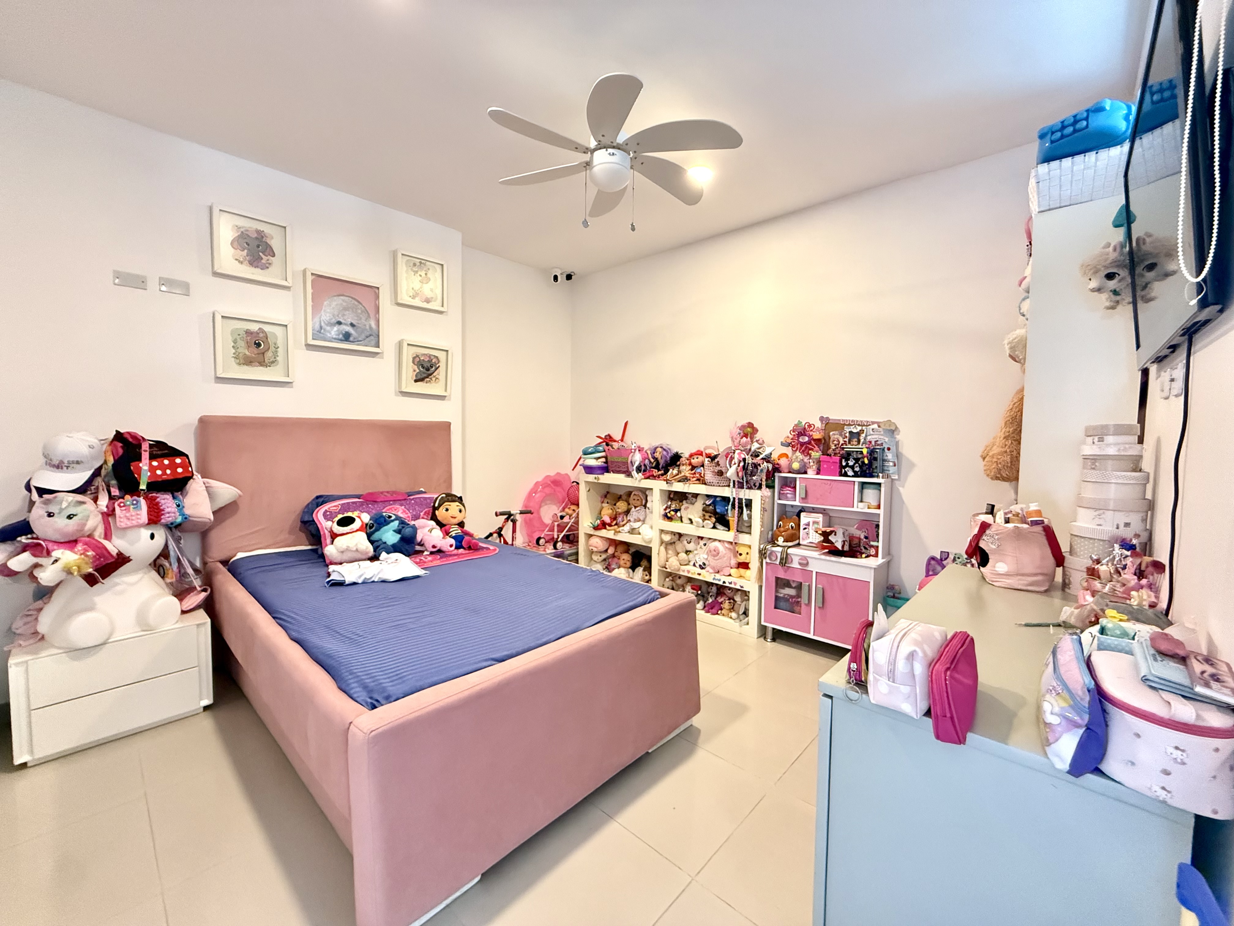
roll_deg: -1.1
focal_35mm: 14
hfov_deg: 102.1
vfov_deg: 85.7
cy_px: 463
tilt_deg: -3.1
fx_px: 499
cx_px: 617
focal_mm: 2.22
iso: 640
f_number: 2.2
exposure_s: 1/60
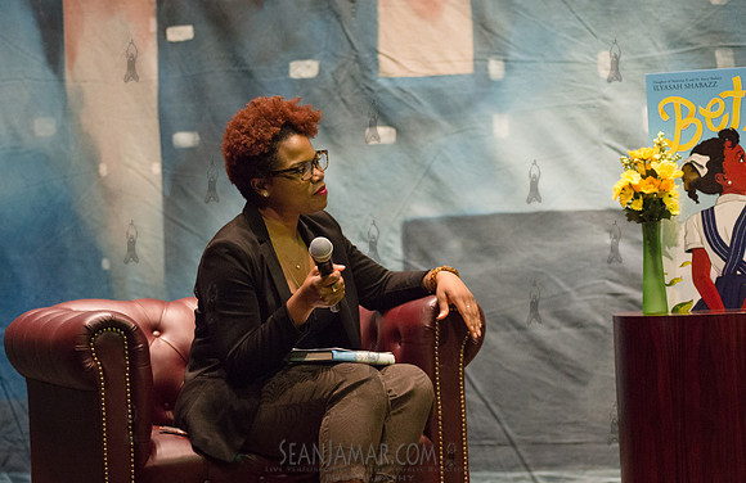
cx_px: 313
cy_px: 228
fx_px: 2528
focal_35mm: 123
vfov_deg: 10.9
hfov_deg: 16.8
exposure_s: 1/250
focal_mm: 105
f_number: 2.8
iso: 4000
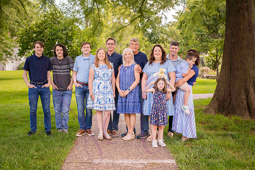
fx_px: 354
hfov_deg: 39.6
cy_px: 85
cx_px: 128
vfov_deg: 27.0
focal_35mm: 50
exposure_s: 1/320
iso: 400
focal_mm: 50
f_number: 4
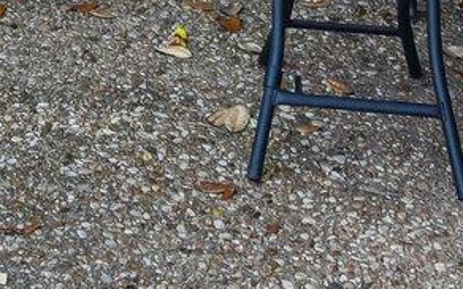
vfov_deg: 7.4
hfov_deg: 14.3
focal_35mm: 143
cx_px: -55
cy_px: -728
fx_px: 1803
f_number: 8
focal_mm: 20
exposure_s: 1/20
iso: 160
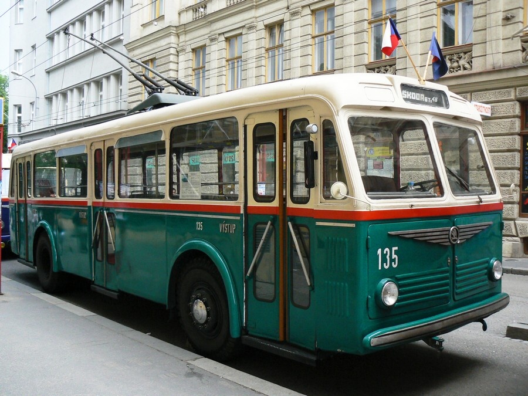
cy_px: 198
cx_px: 264
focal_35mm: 36
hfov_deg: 51.4
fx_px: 549
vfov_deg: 39.7
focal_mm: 6
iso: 200
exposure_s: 1/500
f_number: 2.8
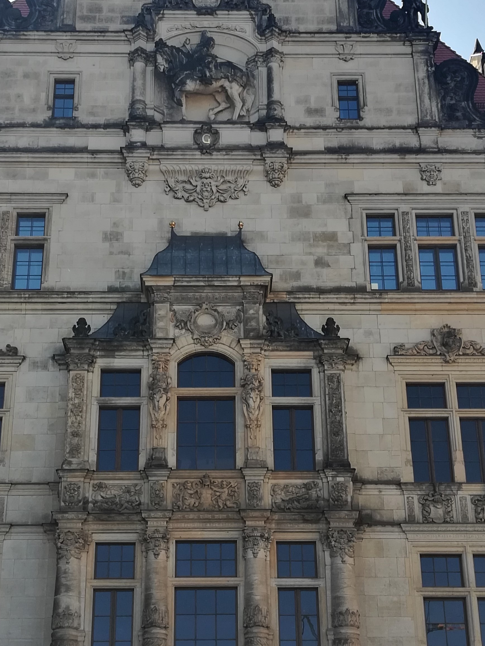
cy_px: 258
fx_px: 1121
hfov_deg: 24.4
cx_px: 238
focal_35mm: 60
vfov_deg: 32.1
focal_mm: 3.83
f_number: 2.2
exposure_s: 1/259
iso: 50
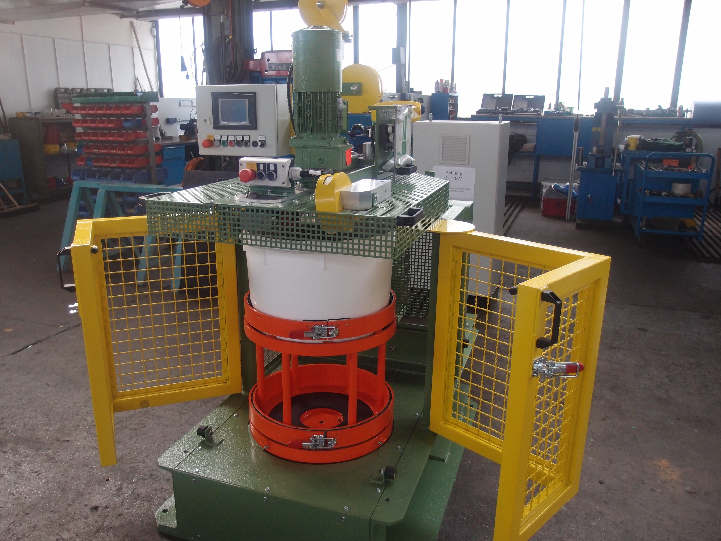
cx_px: 360
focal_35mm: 28
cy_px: 270
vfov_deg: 49.7
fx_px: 583
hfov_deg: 63.4
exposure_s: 1/60
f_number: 1.8
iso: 200
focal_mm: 6
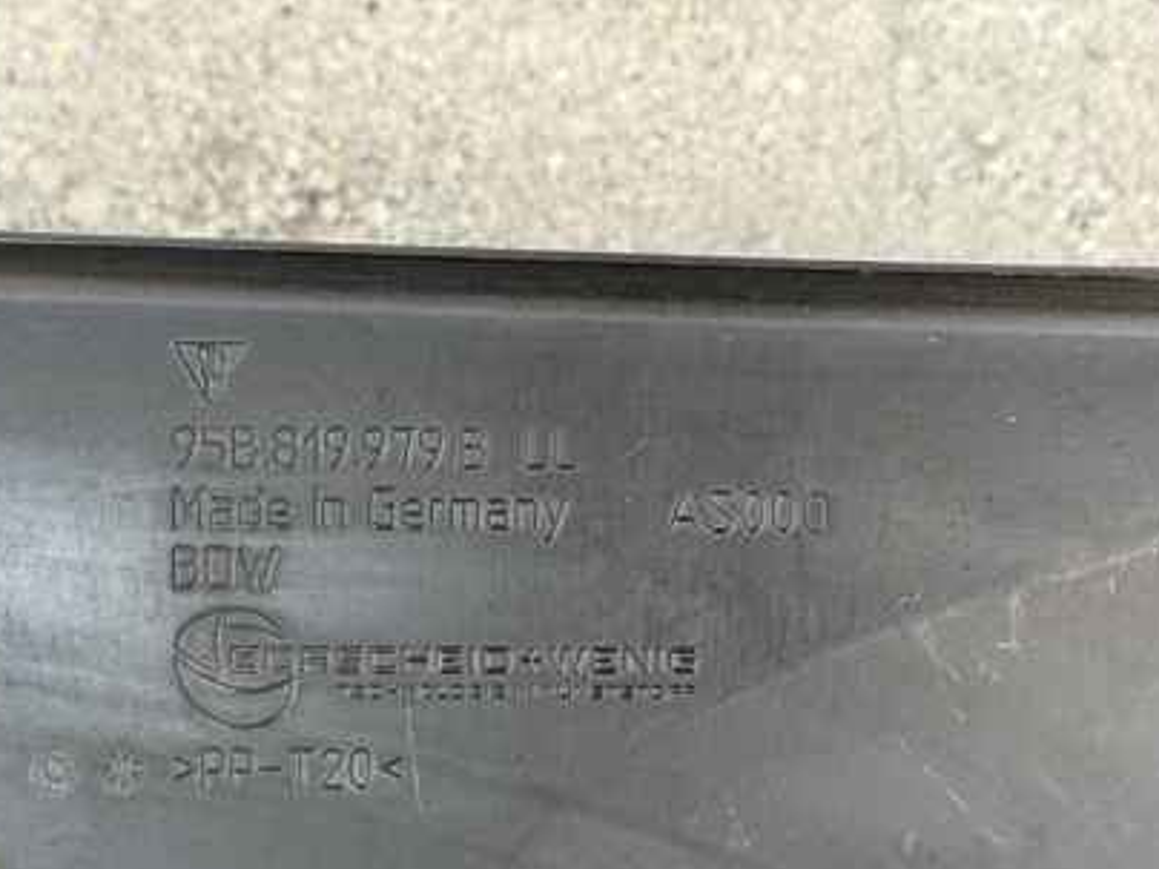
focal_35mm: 76
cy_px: 684
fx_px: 2545
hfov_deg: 25.7
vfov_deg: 19.2
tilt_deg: -71.3
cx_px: 602
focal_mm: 6.76
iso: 250
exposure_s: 1/57
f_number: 1.78
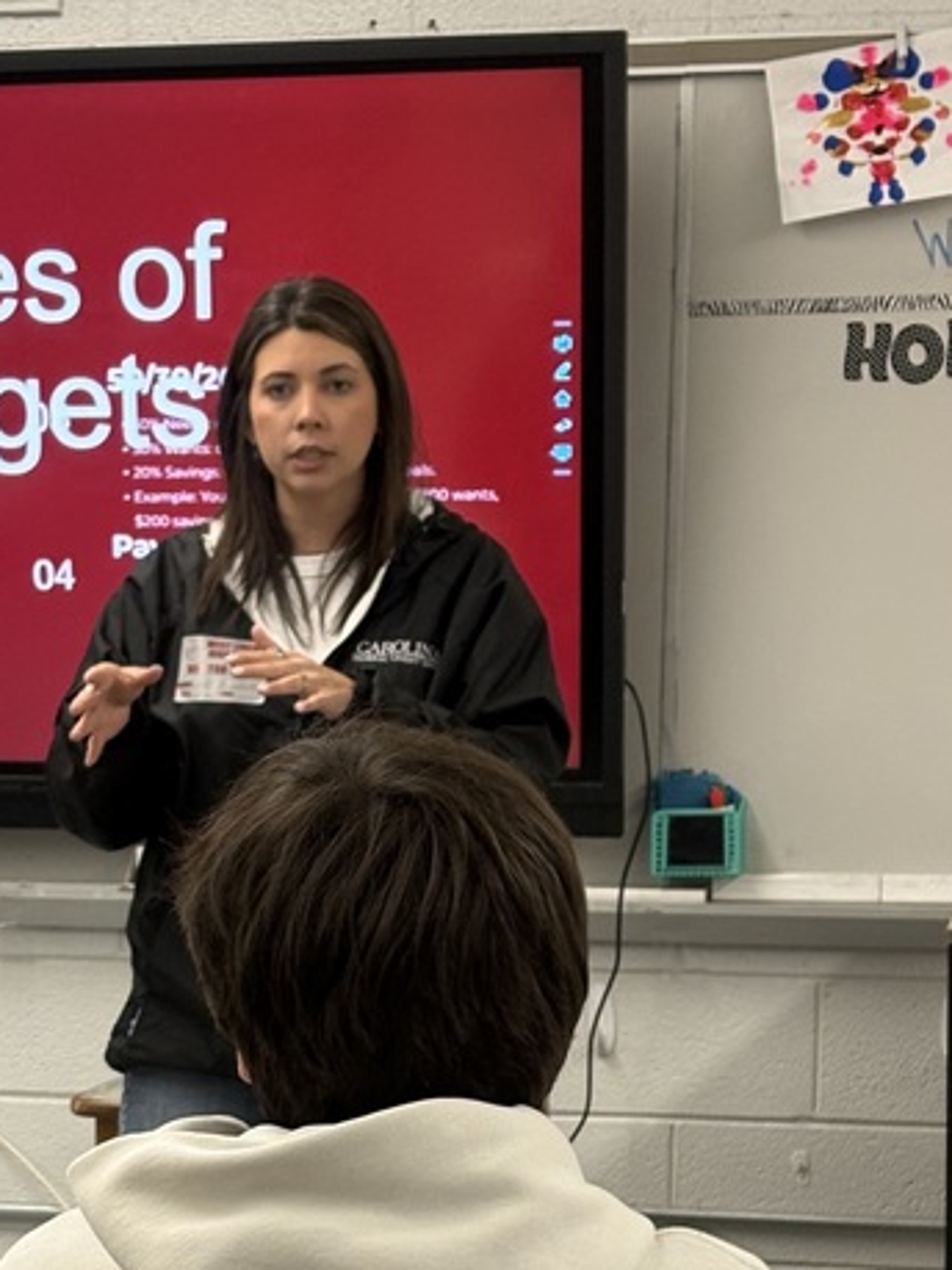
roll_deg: +0.3
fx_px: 4256
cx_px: 53
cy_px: 1165
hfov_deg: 12.6
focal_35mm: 116
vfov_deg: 16.7
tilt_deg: -8.5
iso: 125
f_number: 1.6
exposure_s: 1/60
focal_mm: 5.96
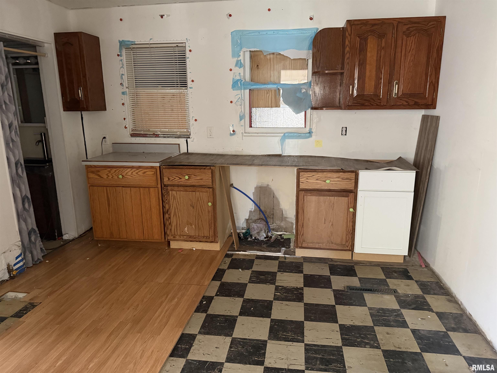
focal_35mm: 24
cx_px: 248
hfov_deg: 71.6
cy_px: 186
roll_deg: +0.5
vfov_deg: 56.8
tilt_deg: -13.3
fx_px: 345
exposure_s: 1/40
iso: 800
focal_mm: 6.76
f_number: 1.78
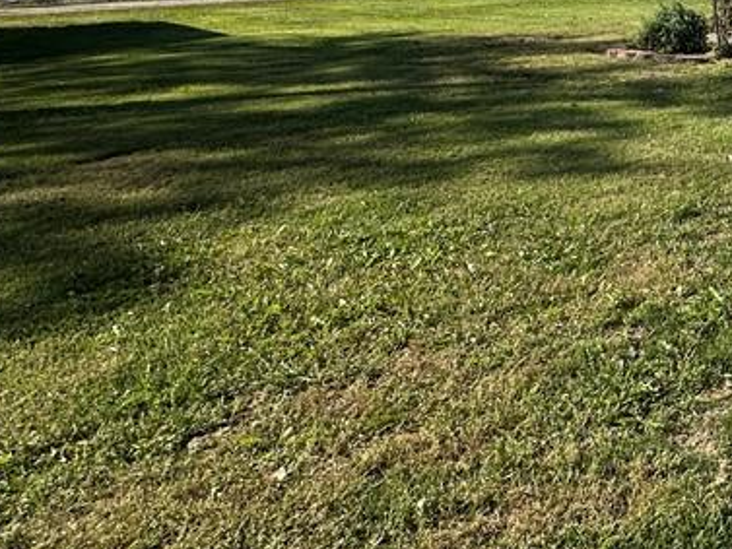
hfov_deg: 35.1
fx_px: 804
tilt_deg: -14.7
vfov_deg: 36.9
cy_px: 142
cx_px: 936
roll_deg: +0.1
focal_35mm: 38
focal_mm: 2.22
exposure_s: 1/1335
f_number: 2.2
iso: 50
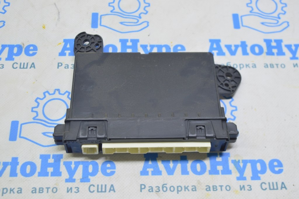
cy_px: 100
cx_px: 150
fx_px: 436
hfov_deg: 37.9
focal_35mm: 52
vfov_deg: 25.7
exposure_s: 1/20
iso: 400
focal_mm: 35
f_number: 5.6
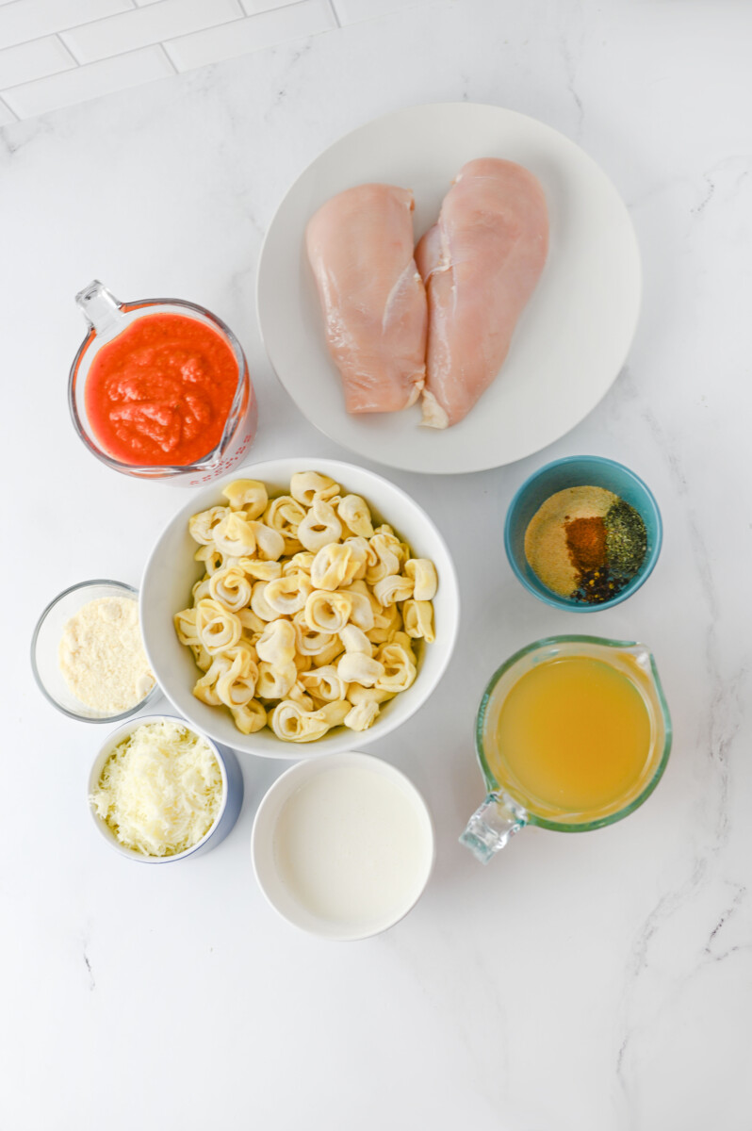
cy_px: 566
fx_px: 1569
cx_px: 376
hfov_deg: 26.9
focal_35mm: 50
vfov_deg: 39.6
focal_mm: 50
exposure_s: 1/100
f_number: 4
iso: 125
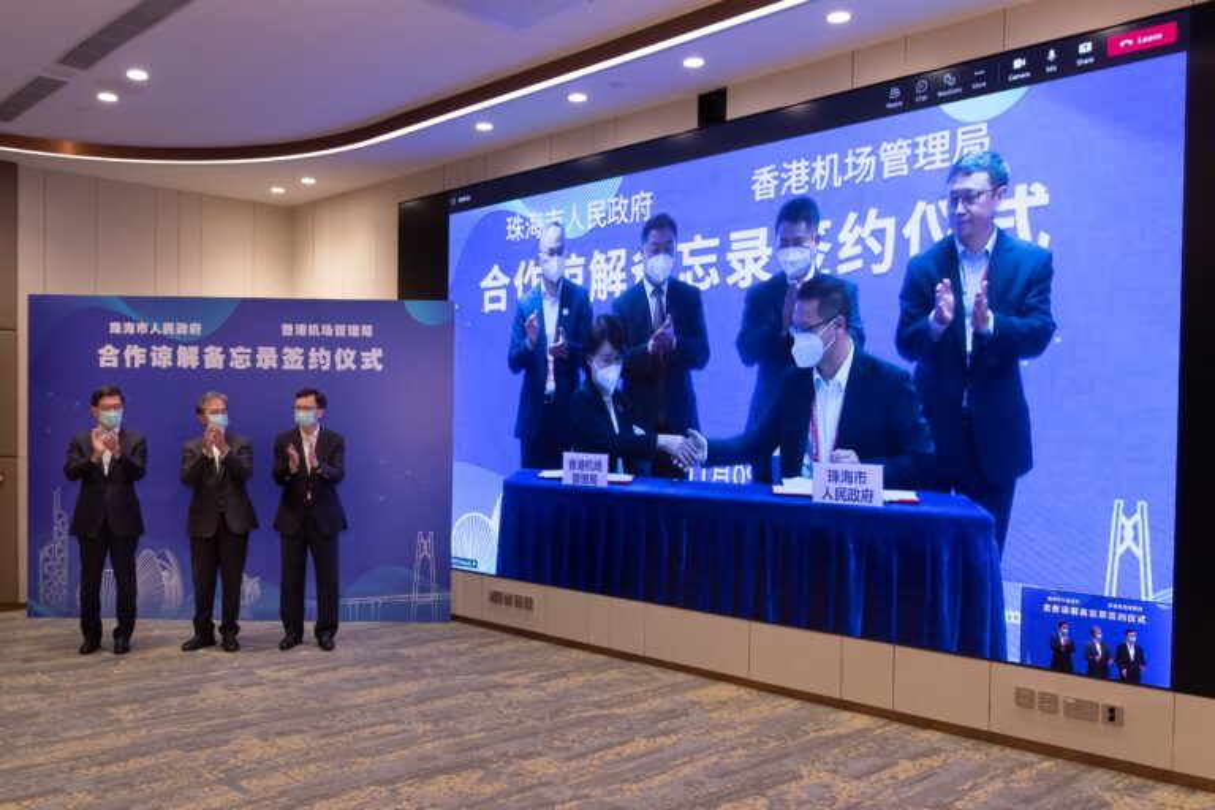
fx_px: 1012
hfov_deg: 61.9
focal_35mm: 30
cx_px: 608
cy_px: 405
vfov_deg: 43.6
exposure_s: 1/125
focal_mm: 30
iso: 2000
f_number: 8
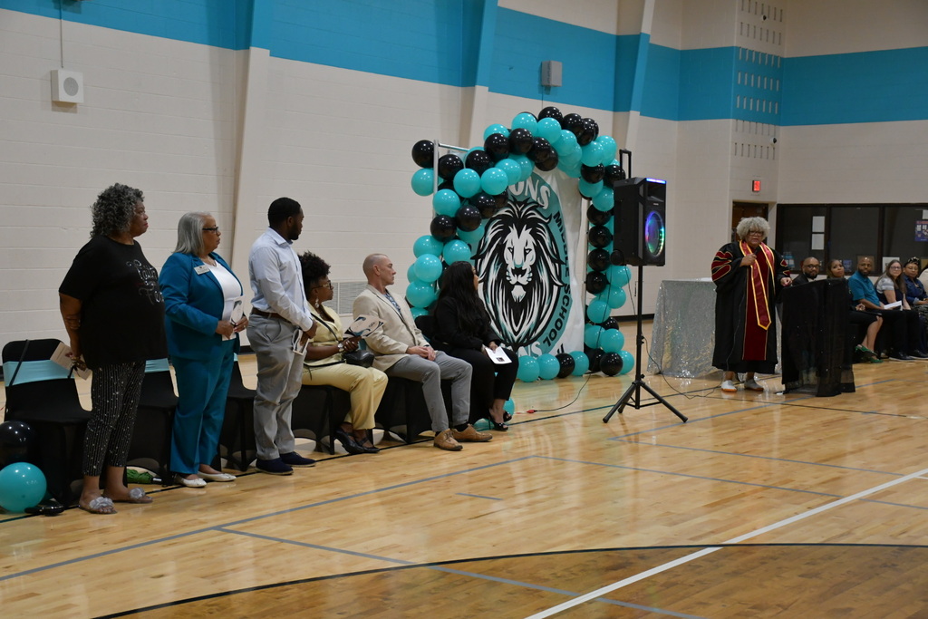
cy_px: 310
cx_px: 464
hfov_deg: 38.2
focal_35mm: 52
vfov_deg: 26.0
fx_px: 1341
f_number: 4.2
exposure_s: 1/125
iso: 1600
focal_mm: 35
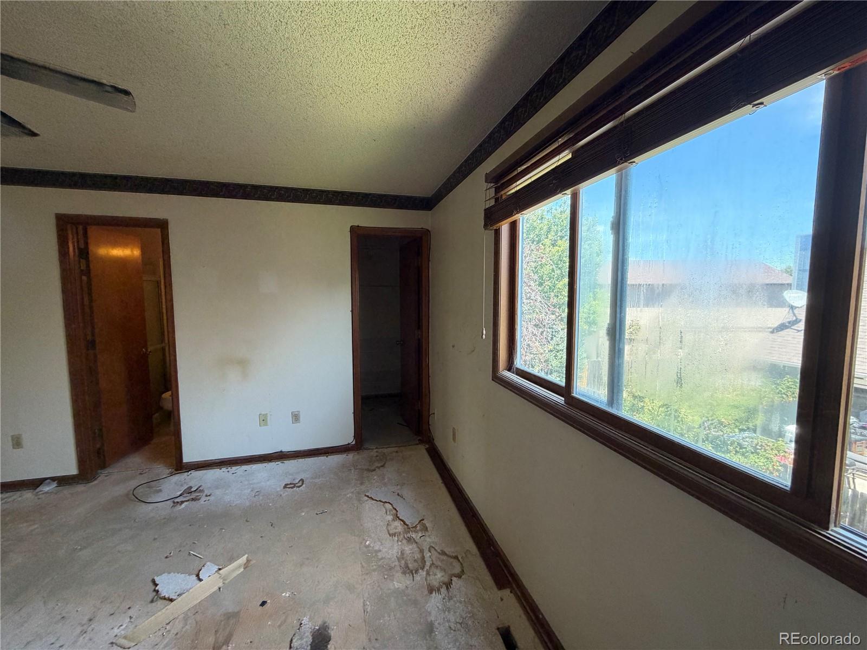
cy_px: 325
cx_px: 434
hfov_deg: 102.1
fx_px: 351
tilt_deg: -5.0
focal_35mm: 14
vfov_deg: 85.7
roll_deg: -0.3
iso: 250
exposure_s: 1/121
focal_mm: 2.22
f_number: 2.2
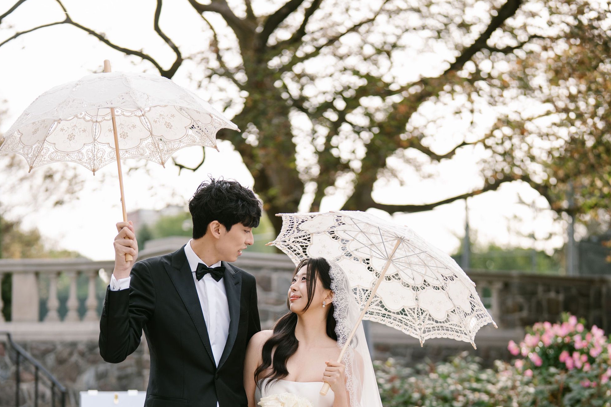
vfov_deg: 17.8
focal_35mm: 76
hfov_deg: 26.7
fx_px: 1290
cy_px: 329
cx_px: 306
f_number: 1.4
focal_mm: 50
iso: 100
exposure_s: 1/1000
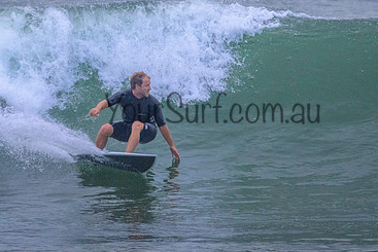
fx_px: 13298
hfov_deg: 1.6
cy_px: 99
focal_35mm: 1266
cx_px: 211
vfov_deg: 1.1
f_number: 11
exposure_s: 1/2000
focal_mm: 800
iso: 5000
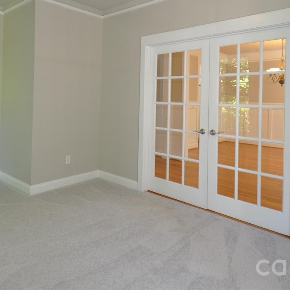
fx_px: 256
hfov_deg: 58.9
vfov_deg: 57.1
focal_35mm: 27
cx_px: 129
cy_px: 86
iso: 720
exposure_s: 1/60
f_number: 4
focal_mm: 10
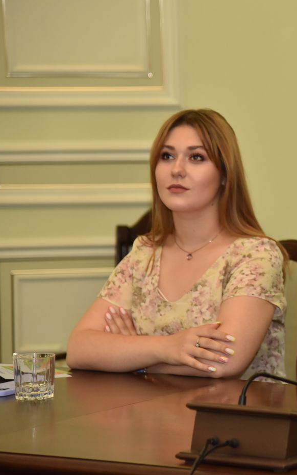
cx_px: 329
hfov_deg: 7.1
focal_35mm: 184
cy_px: 237
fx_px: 2383
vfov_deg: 11.4
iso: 1250
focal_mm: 120
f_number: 4
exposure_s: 1/200
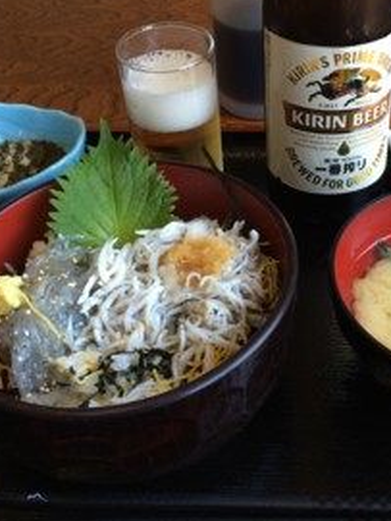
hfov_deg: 28.9
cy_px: 166
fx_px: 752
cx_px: 268
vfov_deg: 37.7
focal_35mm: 50
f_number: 2.2
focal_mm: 4.12
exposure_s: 1/40
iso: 40
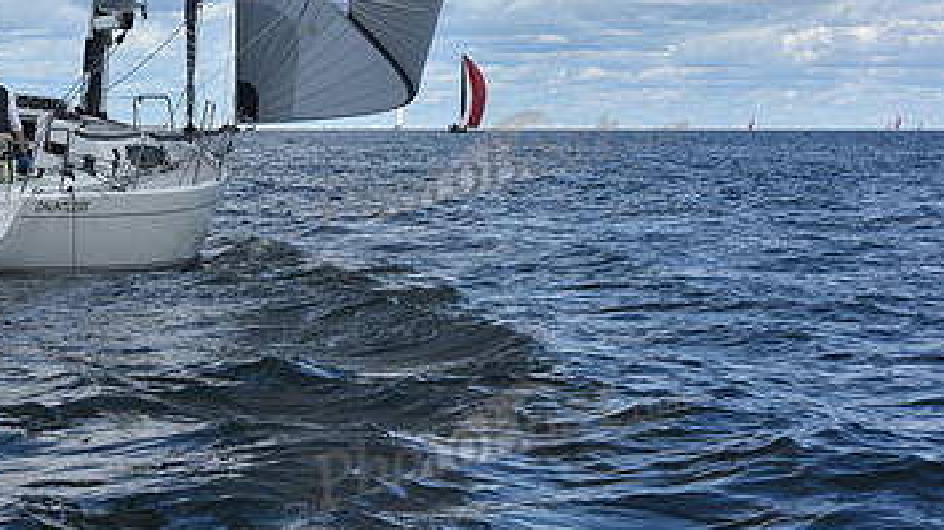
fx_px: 3003
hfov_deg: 17.7
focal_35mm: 120
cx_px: 179
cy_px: 65
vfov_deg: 10.1
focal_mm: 70
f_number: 10
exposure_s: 1/800
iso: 250
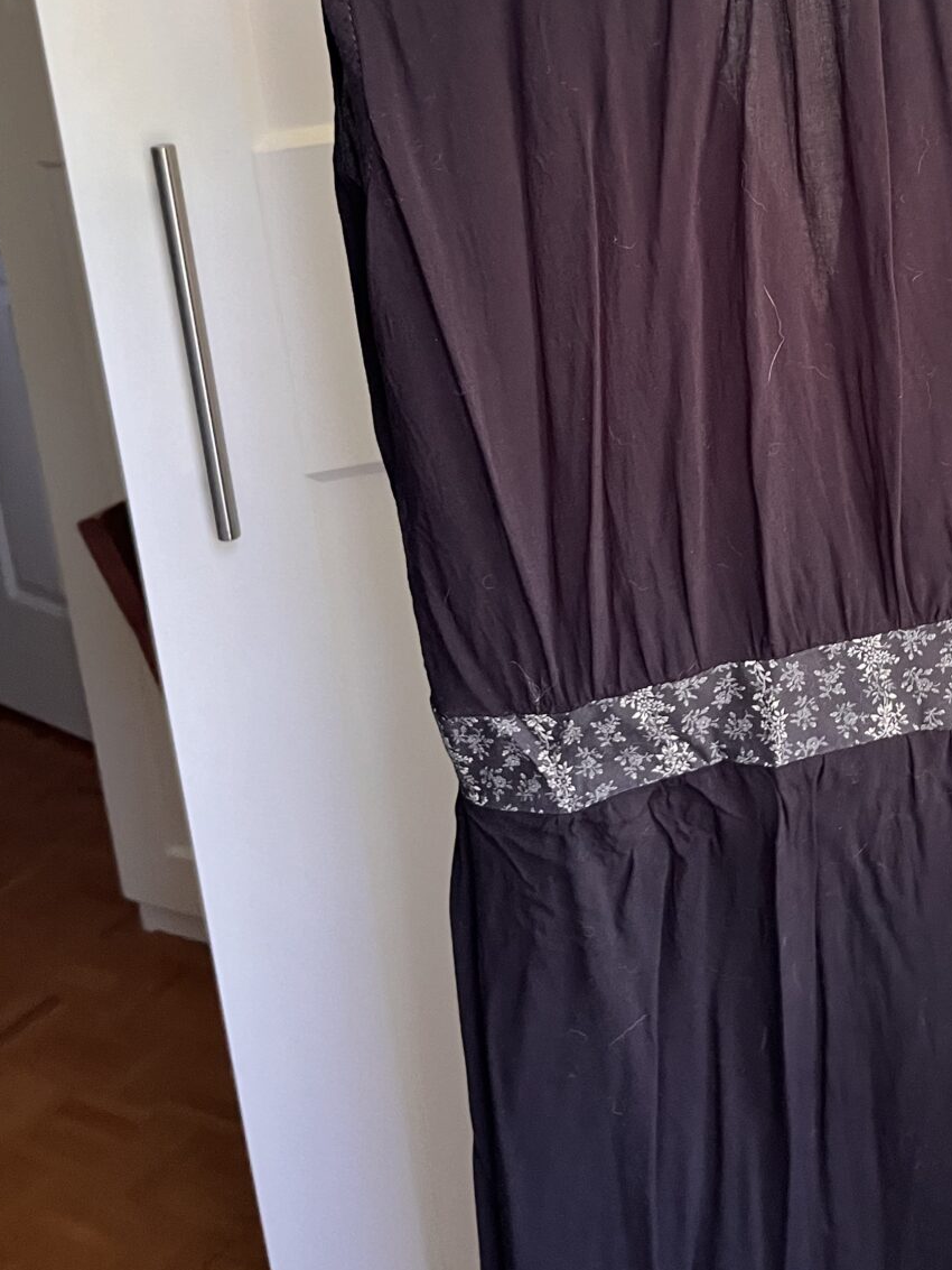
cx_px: 771
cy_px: 309
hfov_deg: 30.1
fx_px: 1723
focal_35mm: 47
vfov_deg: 39.3
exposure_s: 1/60
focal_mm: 5.1
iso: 250
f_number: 1.6
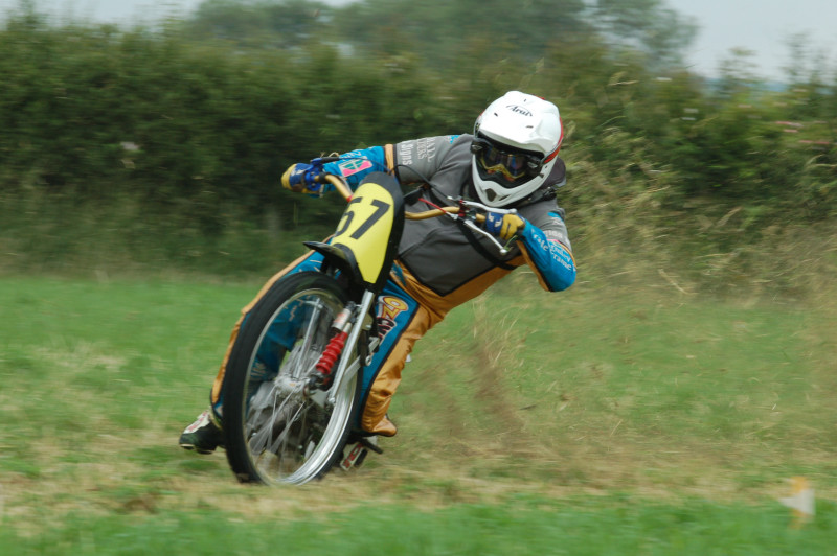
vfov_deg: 5.5
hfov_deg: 8.3
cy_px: 278
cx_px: 418
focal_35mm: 248
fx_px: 5750
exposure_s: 1/250
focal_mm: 165
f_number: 9.5
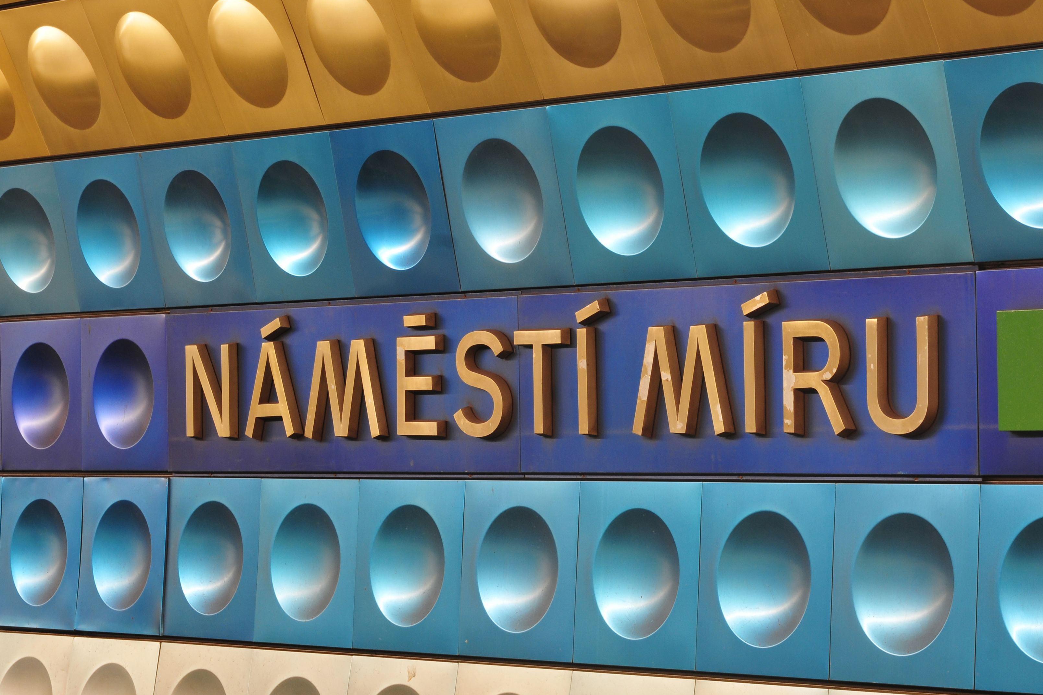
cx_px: 618
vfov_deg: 11.1
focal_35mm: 124
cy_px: 325
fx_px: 3593
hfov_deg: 16.5
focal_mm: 62
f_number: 11
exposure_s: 5
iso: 200
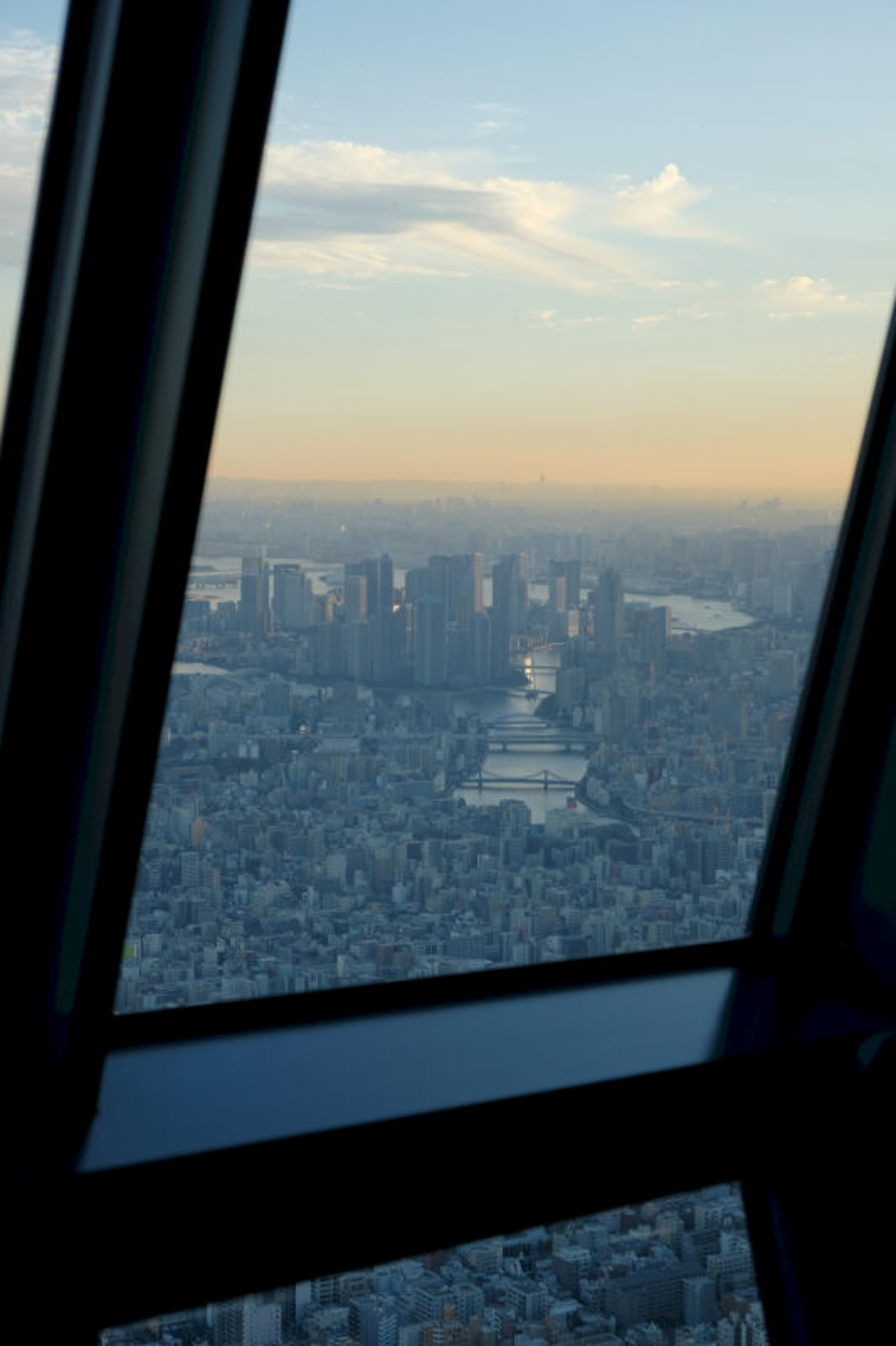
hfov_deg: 20.3
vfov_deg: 30.1
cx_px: 448
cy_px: 673
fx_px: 2502
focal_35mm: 67
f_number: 9
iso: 400
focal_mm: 44.4
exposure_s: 1/250
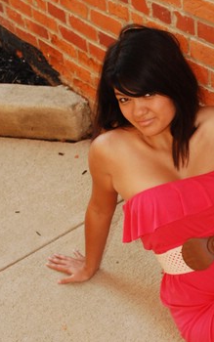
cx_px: 195
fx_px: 653
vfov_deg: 29.3
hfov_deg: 18.3
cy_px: 190
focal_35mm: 70
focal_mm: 20
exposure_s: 1/125
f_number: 5.6
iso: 200
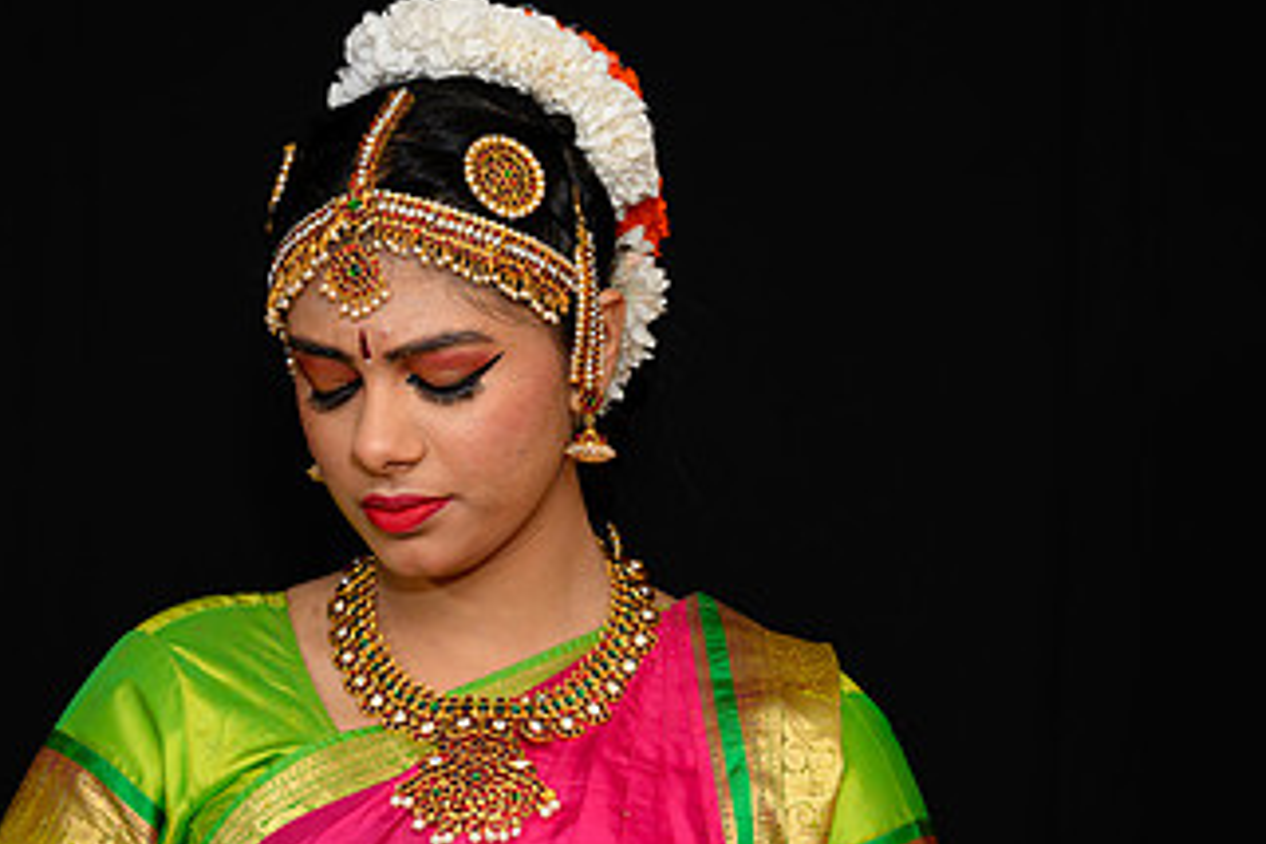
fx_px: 4325
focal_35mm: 123
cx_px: 430
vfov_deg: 11.1
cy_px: 590
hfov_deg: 16.6
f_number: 5
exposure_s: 1/125
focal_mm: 68
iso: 640
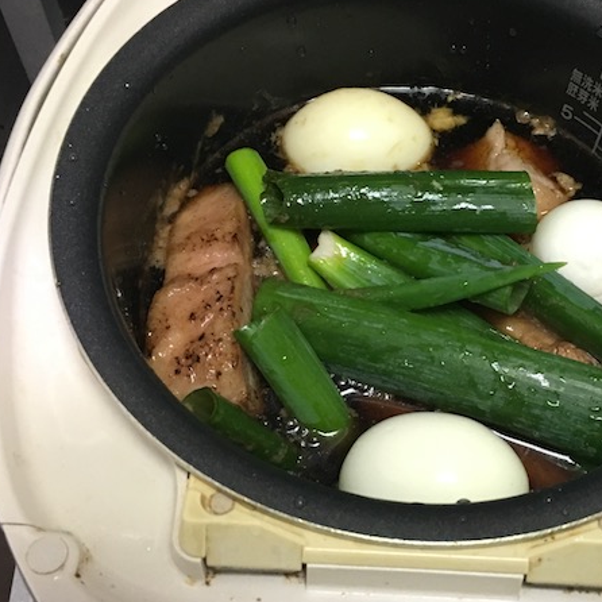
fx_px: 905
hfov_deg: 36.1
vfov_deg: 36.8
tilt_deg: -59.5
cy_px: 304
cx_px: 436
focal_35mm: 46
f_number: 2.2
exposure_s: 1/30
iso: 200
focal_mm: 4.15
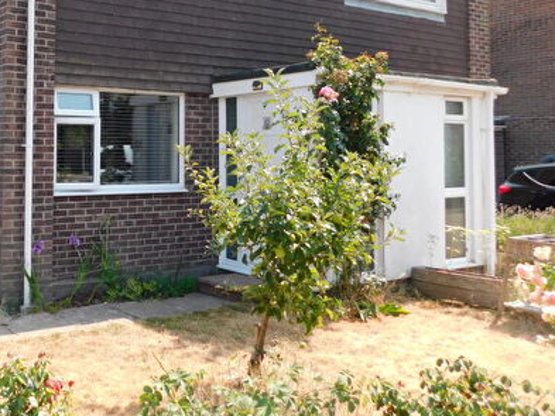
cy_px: 126
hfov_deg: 43.2
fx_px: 658
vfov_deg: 34.7
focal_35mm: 41
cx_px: 95
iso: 125
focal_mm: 4
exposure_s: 1/640
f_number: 3
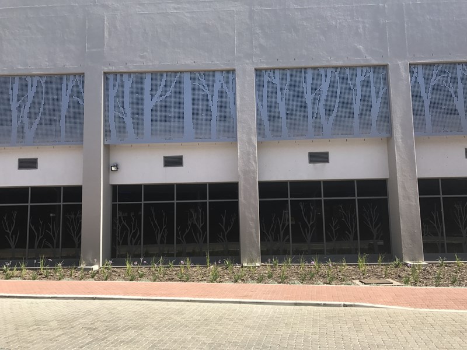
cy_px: 175
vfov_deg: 49.7
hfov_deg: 63.4
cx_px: 234
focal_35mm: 28
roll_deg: +0.8
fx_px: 378
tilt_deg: +7.3
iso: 20
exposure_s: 1/1368
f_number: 1.8
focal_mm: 3.99
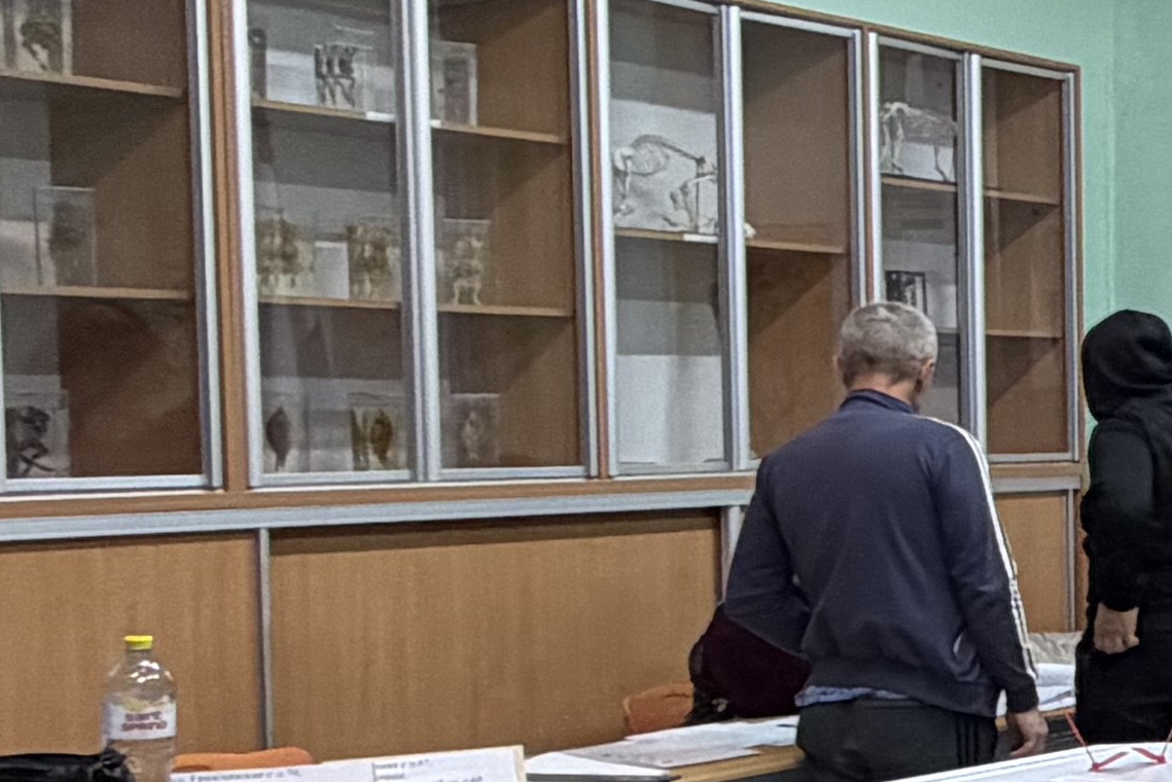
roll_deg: -0.2
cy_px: 537
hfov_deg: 20.1
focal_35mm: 73
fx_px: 2377
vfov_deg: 18.6
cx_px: 2103
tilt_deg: -3.6
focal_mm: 2.22
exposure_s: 1/50
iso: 200
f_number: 2.2
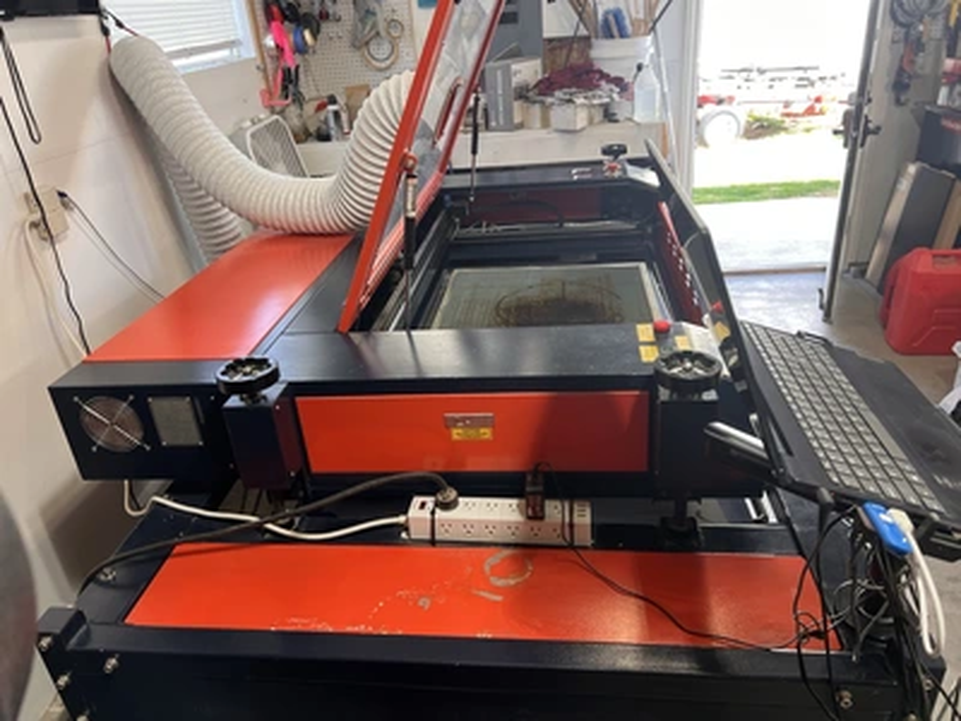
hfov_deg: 67.3
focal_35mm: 26
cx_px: 480
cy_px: 360
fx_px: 722
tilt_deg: -26.0
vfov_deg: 53.1
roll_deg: +4.8
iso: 100
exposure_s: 1/120
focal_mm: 5.7
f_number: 1.5
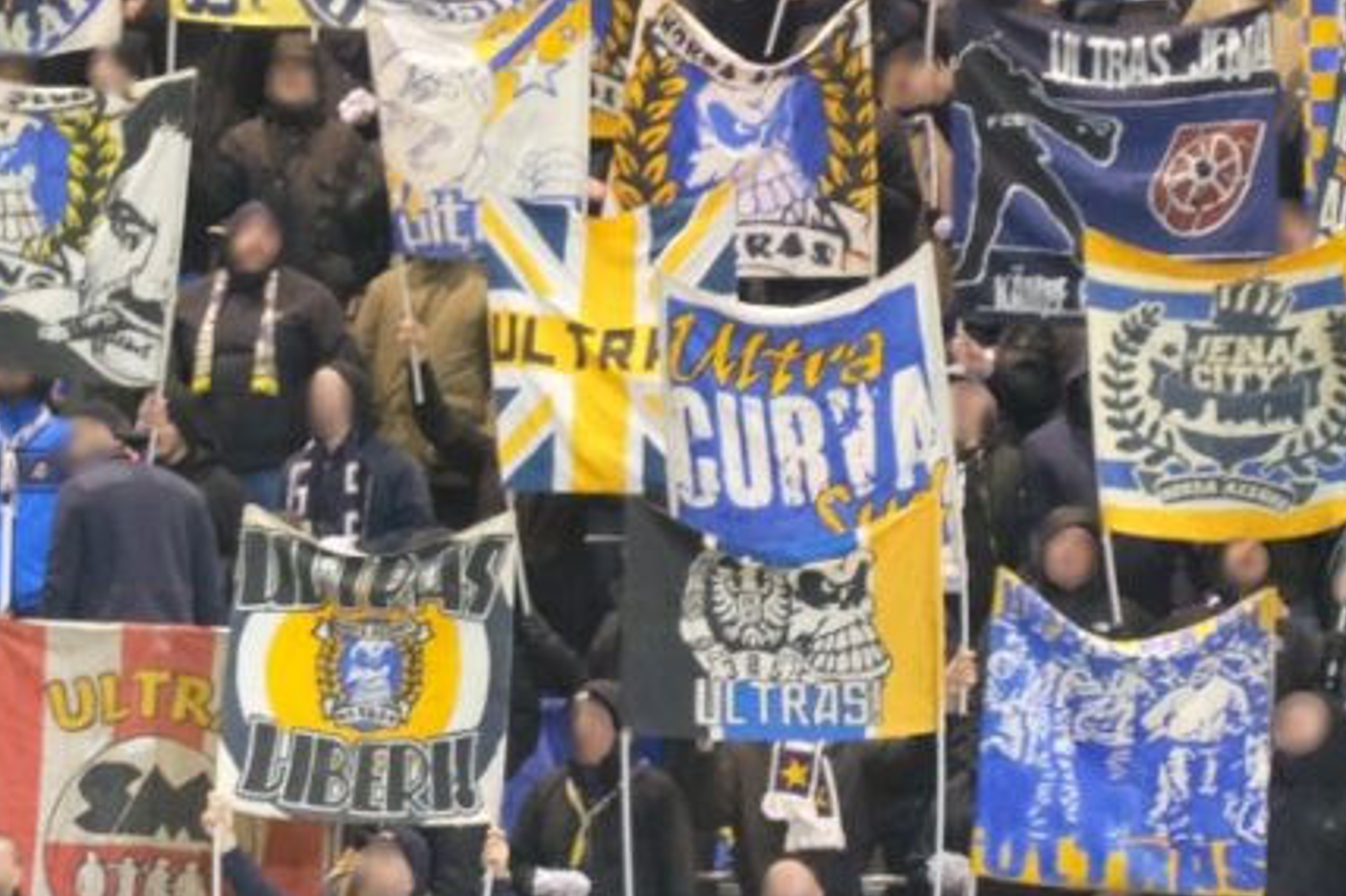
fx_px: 11735
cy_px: -112
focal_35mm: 314
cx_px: -142
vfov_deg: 4.4
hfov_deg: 6.5
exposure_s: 1/40
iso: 4000
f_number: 4.5
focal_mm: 55.8
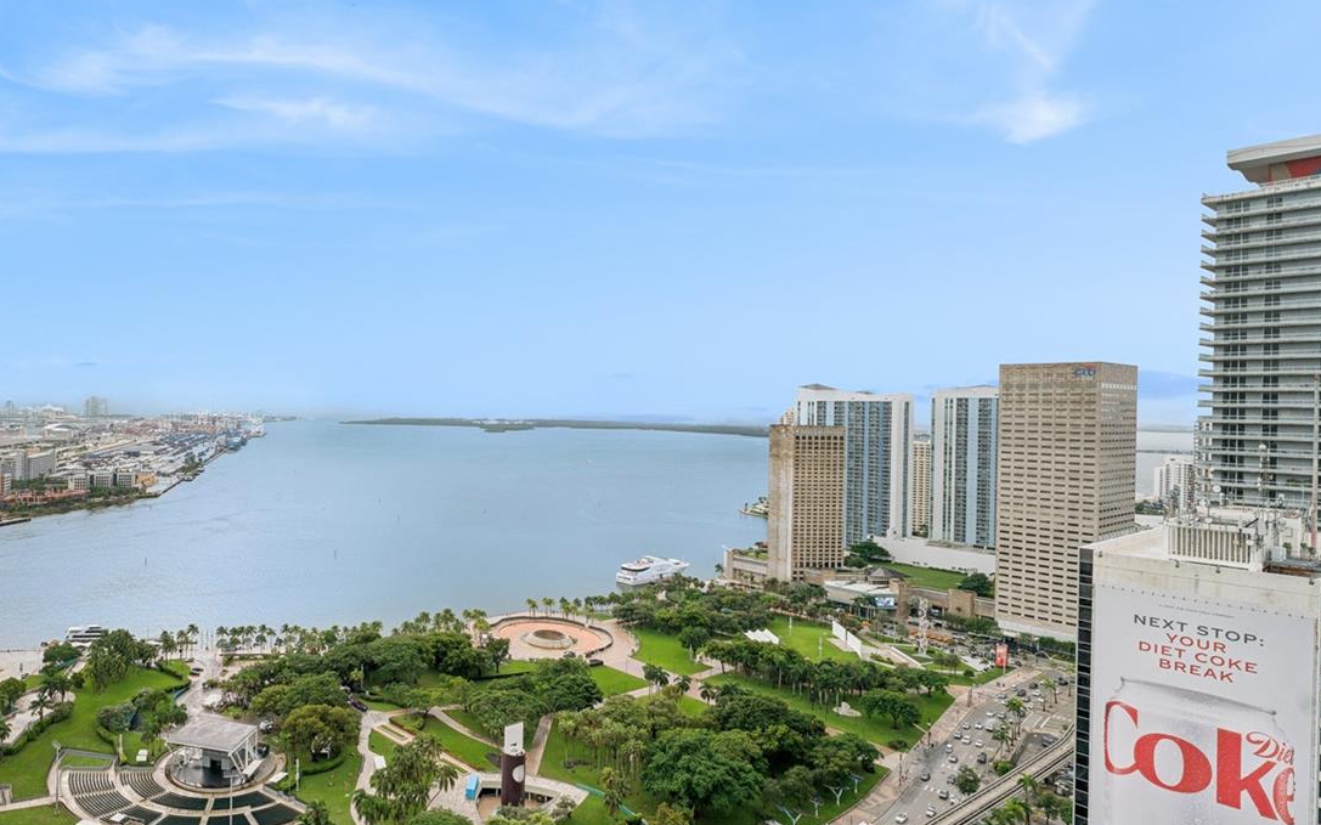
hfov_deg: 77.4
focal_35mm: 21
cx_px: 363
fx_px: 756
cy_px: 408
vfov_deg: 57.3
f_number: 9
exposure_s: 1/400
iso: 250
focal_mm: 14
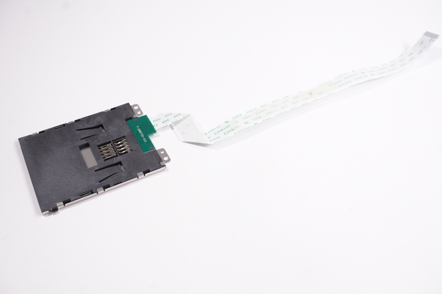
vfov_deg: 34.1
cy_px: 147
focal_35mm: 39
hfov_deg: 49.6
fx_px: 478
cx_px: 221
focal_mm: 26
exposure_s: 1/500
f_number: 9
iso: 2500
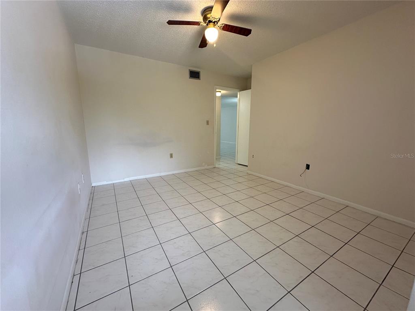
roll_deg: -0.6
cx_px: 208
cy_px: 156
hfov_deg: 102.1
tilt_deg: -9.0
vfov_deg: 85.7
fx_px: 168
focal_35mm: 14
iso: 160
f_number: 2.2
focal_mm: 2.22
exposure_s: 1/120
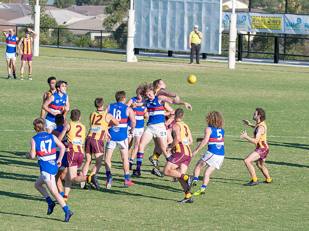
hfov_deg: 6.8
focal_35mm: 293
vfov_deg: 5.1
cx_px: 191
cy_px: 122
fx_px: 2614
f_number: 7.1
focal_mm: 160
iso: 800
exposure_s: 1/1600
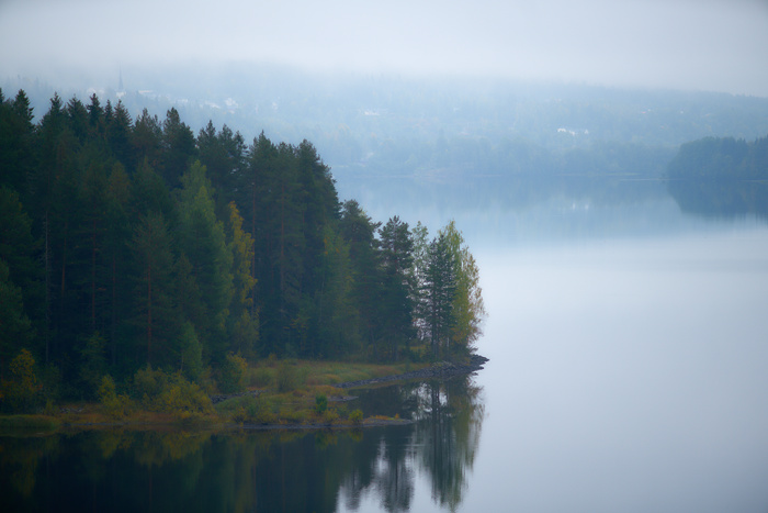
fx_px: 4267
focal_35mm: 200
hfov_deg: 10.3
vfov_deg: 6.9
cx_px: 384
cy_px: 256
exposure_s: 1/160
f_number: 2.8
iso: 100
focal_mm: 200
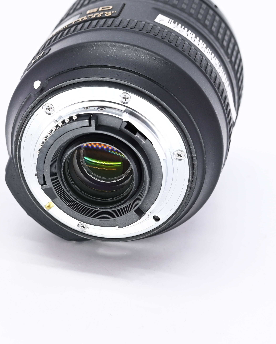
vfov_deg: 18.1
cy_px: 172
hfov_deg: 14.5
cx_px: 115
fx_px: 1082
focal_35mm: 106
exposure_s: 1/160
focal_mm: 50
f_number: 9
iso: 500
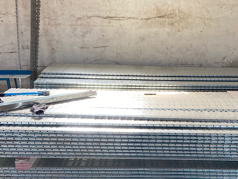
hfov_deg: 39.9
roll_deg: -1.7
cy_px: 153
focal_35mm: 47
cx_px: 162
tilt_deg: -23.0
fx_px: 323
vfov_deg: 29.9
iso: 125
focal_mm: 4.25
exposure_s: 1/65
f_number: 1.8
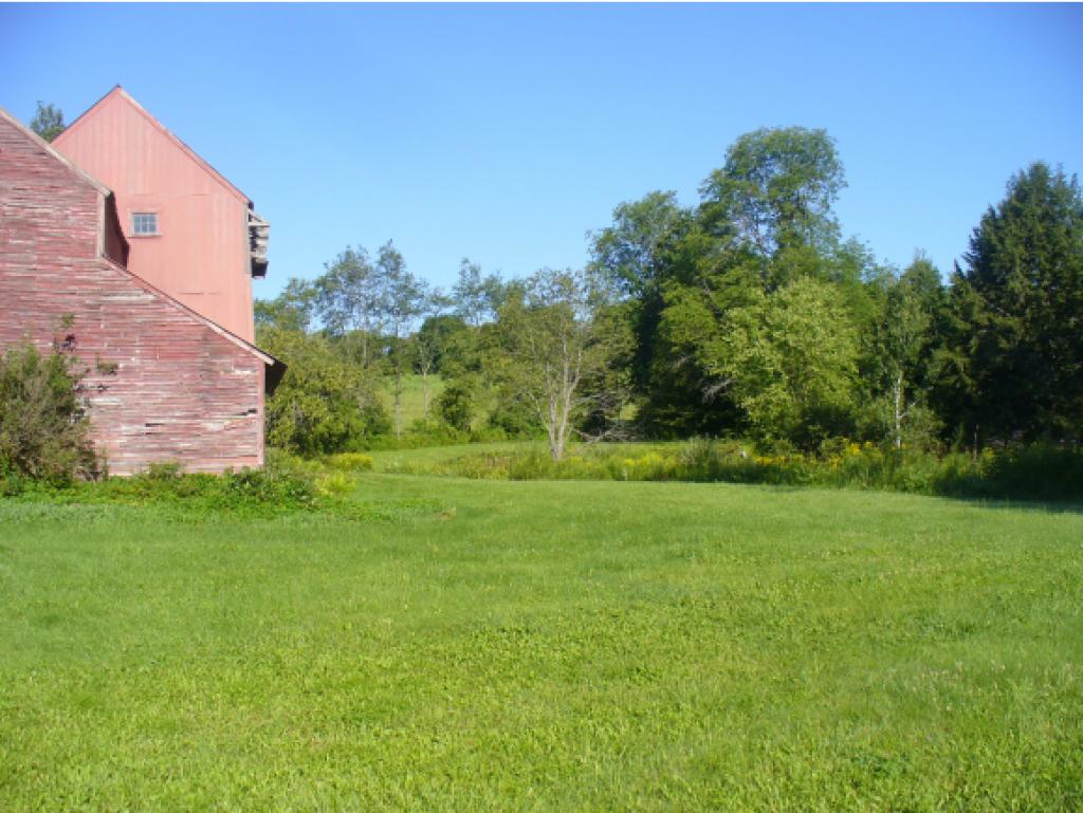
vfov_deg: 38.7
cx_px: 542
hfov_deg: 50.1
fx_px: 1158
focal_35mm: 37
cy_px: 406
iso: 80
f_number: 5.6
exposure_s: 1/200
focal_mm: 6.1
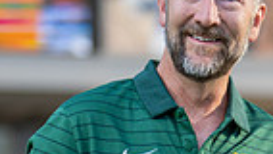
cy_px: 286
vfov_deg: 4.5
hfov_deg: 8.0
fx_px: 1941
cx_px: 343
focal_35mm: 268
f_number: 1.2
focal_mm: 50
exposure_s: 1/4000
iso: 100
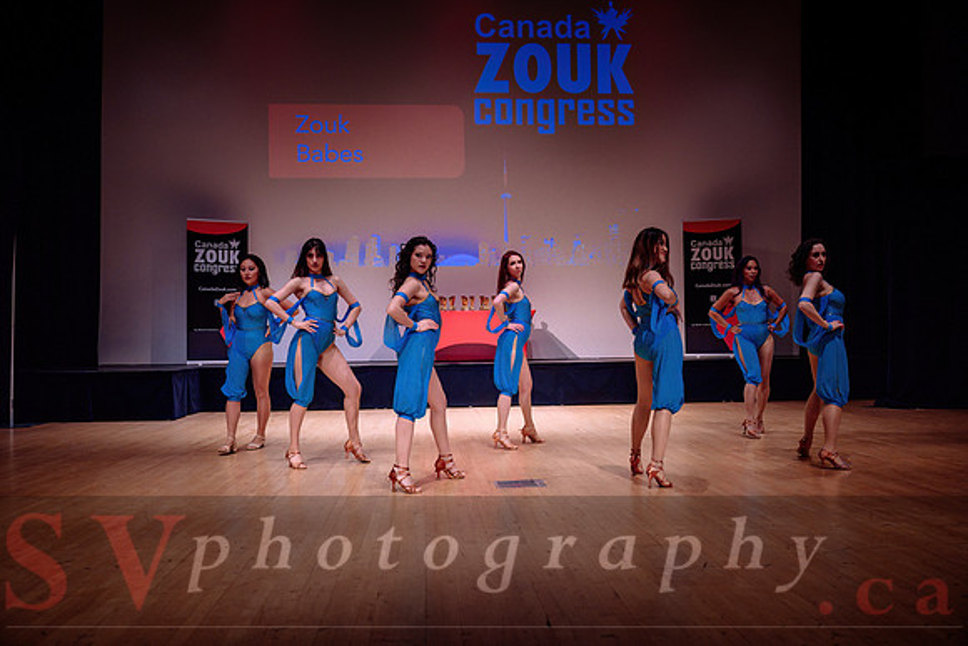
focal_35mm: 32
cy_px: 323
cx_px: 484
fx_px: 861
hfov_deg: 58.7
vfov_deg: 41.1
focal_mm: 32
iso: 1600
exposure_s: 1/500
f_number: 2.8
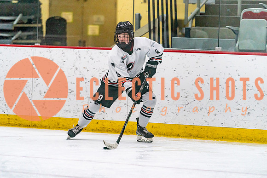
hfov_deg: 9.2
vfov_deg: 6.1
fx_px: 1658
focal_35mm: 224
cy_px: 91
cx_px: 120
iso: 3200
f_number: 2.8
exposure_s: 1/1250
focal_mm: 200
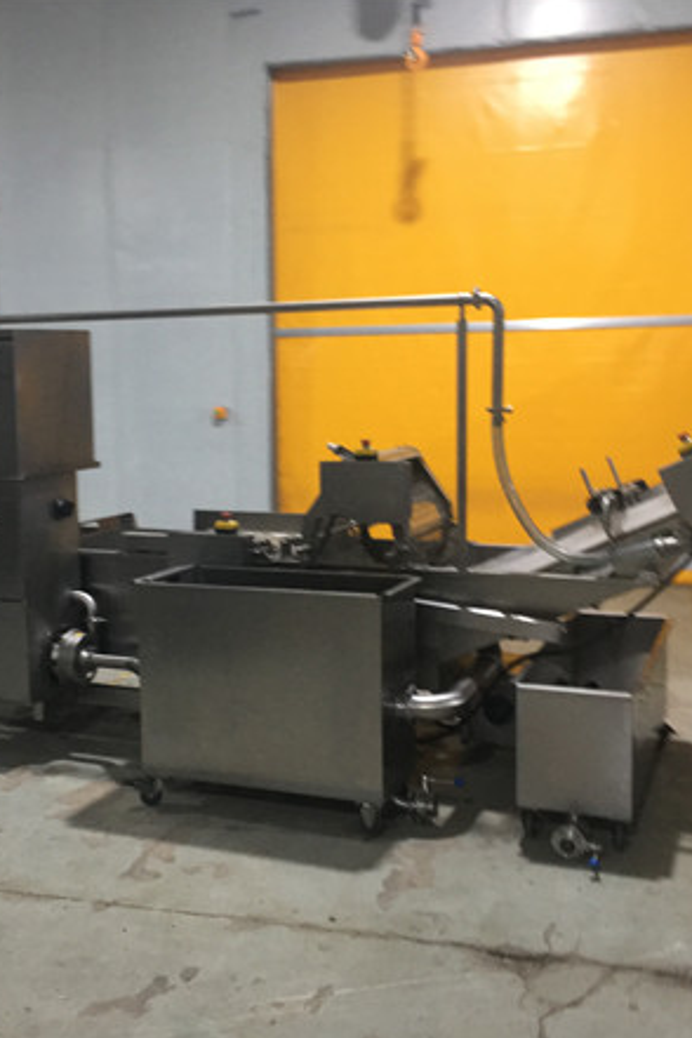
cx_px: 257
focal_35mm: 41
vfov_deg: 47.4
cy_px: 520
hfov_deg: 32.5
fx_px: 1182
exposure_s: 1/20
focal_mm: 4.15
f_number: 2.2
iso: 200
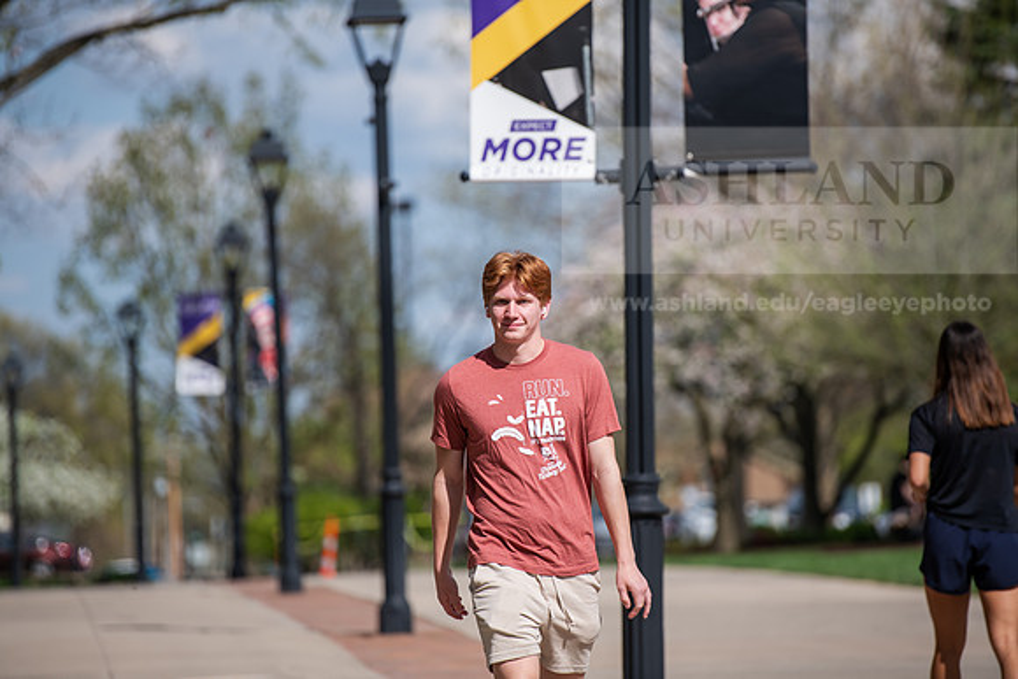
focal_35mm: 200
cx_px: 509
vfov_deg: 6.9
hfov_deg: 10.3
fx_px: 5657
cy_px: 340
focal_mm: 200
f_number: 3.2
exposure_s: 1/1000
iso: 80
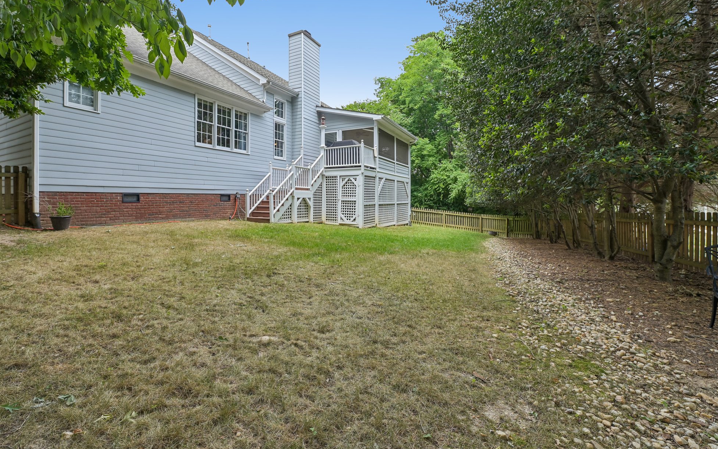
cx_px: 347
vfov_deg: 74.5
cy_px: 199
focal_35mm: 15
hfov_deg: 101.4
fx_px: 293
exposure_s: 1/100
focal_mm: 14
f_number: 9
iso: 200
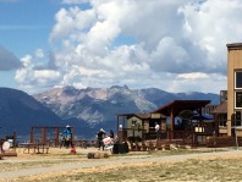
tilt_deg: -1.3
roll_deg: +0.6
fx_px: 819
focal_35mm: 117
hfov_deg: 16.8
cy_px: 110
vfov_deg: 12.7
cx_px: 123
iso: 32
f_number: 2.2
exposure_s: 1/3425
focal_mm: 4.15
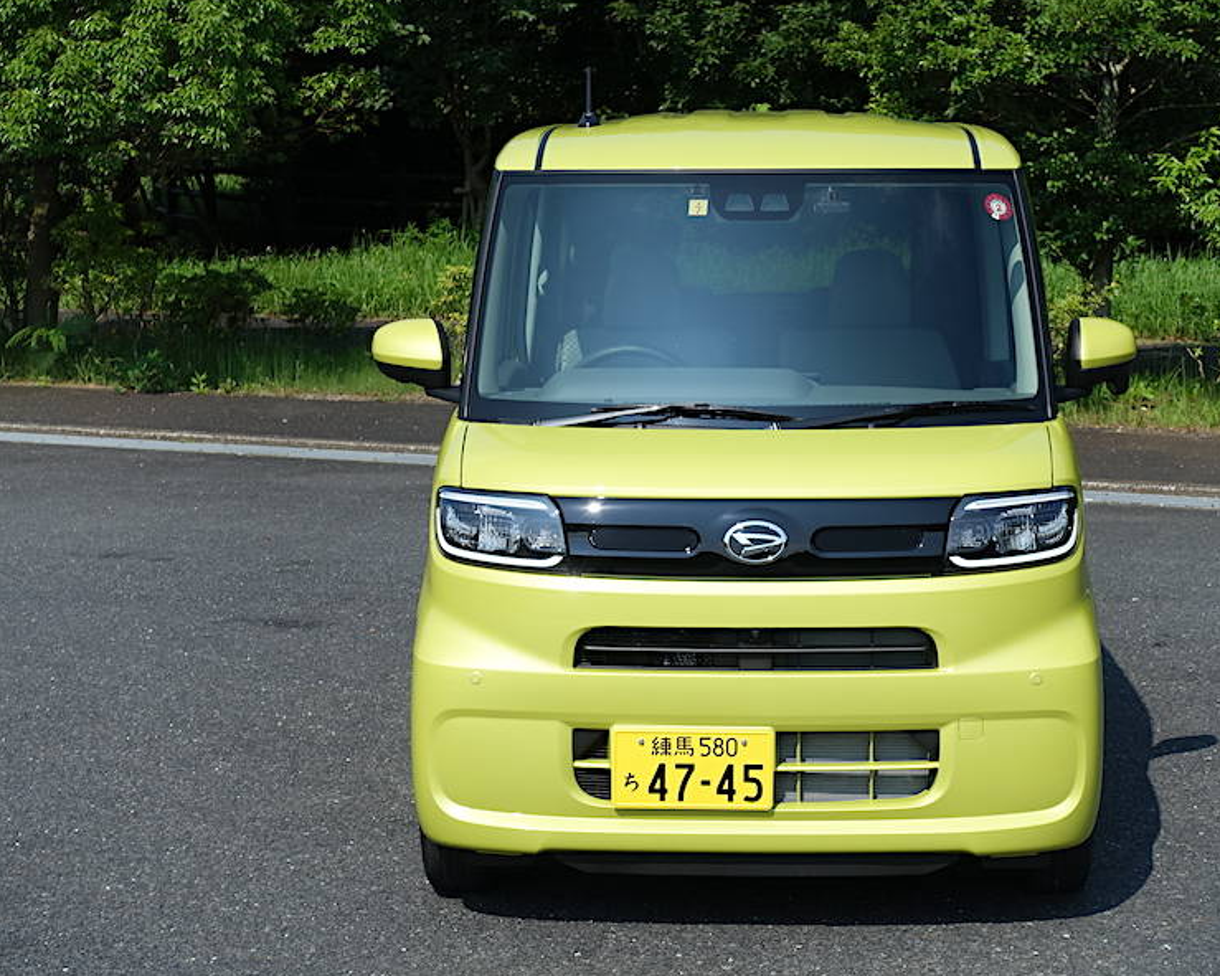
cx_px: 674
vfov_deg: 19.2
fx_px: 2888
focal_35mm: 80
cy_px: 487
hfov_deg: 23.8
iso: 125
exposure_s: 1/500
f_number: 5.6
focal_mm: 25.7
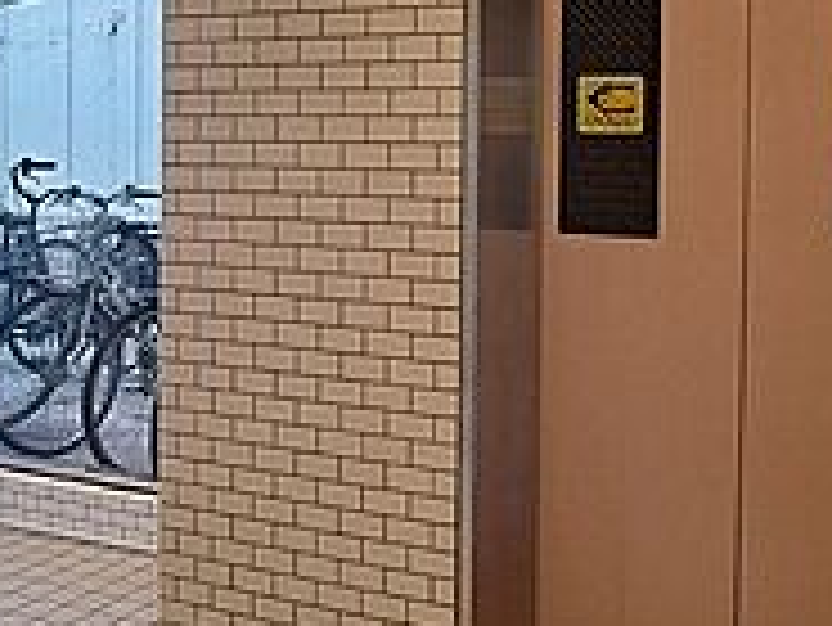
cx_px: 517
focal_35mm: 45
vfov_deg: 31.8
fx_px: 1082
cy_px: 180
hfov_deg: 41.8
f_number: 2.2
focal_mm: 1.74
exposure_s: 1/50
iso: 80
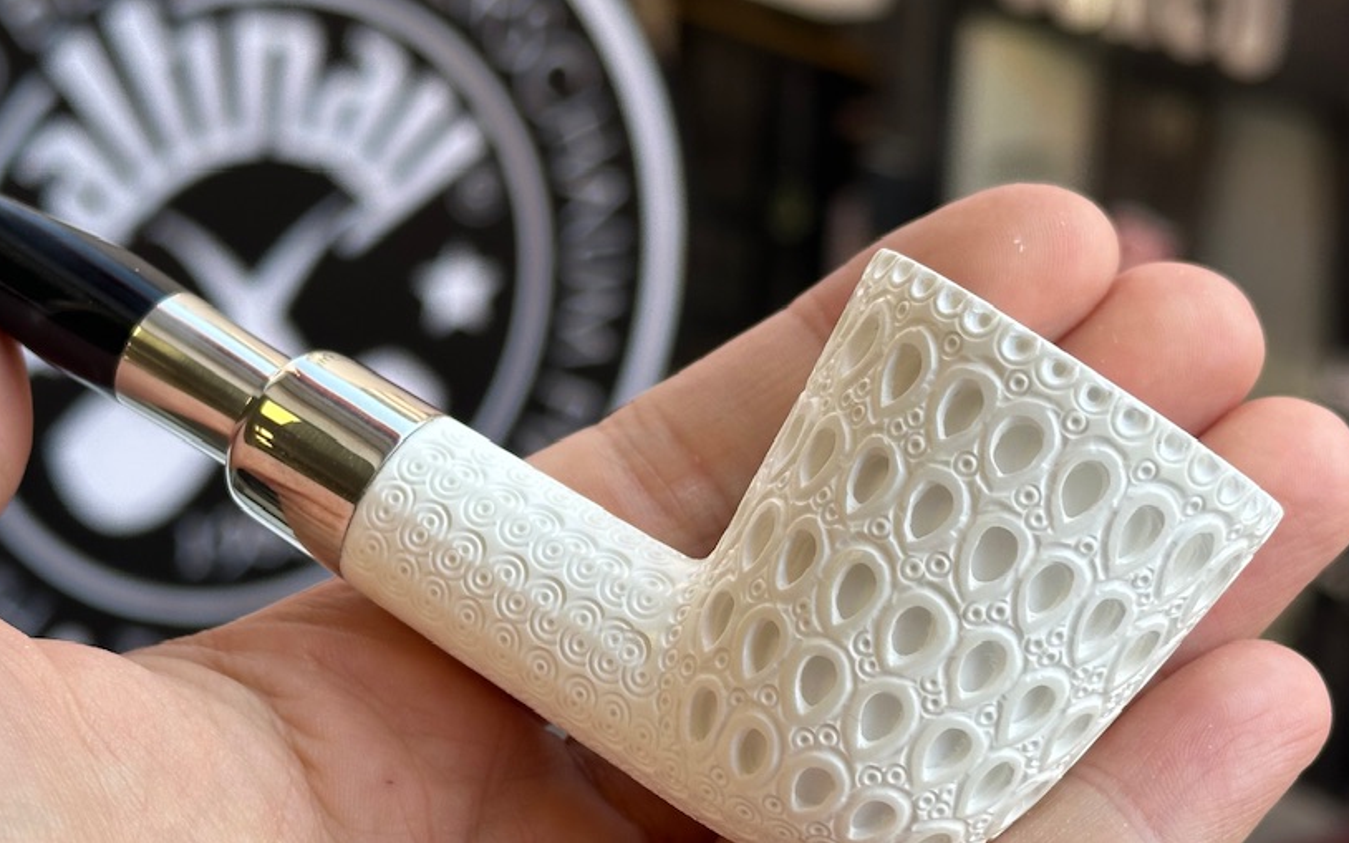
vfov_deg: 16.3
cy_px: 502
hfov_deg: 25.8
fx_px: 2942
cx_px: 618
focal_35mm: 80
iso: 64
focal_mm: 6.86
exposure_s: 1/399
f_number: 1.78
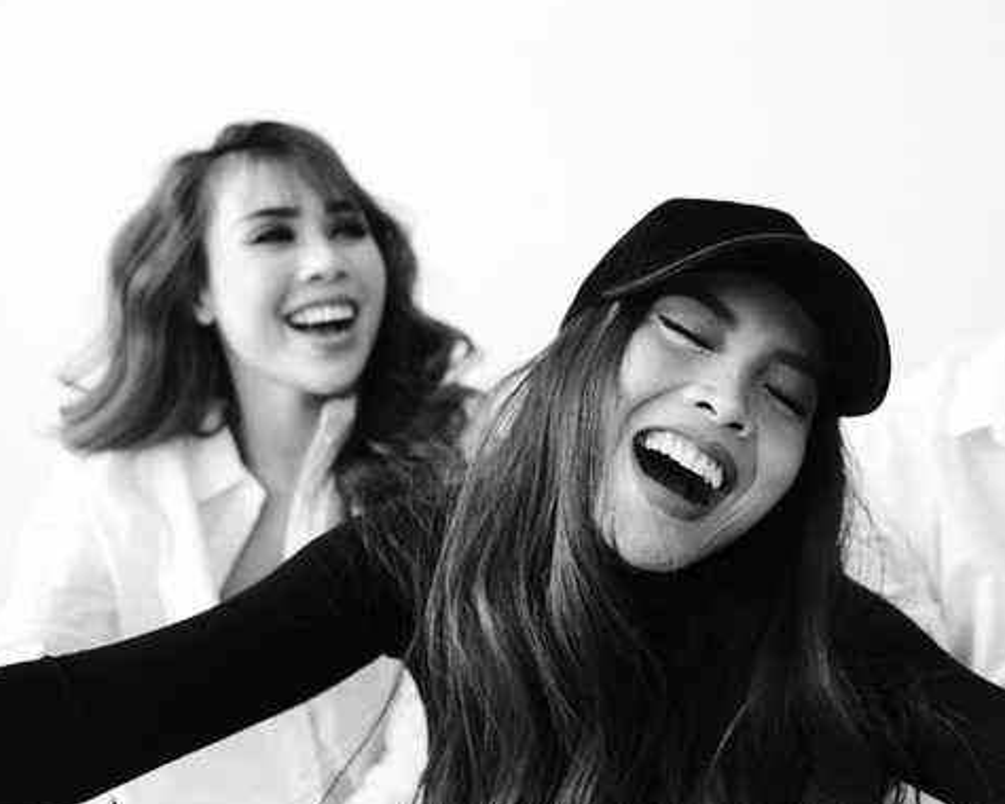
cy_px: 398
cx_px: 677
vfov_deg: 33.4
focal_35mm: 45
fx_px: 1338
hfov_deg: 40.6
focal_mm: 23
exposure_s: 1/3200
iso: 5000
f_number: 2.2
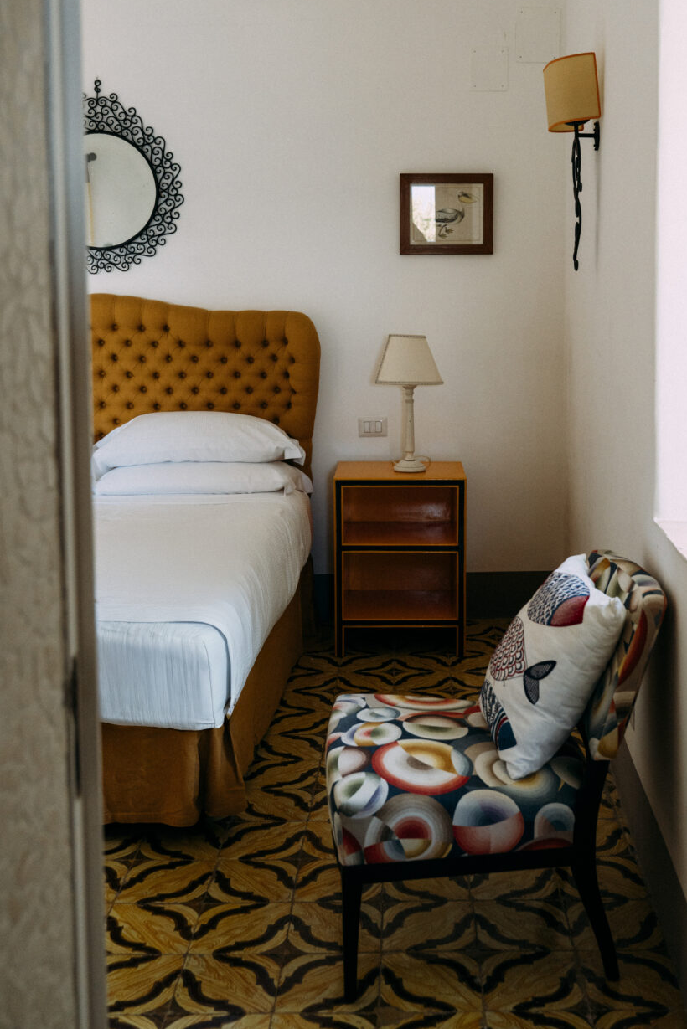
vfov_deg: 47.0
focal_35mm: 41
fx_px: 1173
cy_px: 389
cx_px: 409
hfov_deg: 32.6
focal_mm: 32.8
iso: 1600
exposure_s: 1/160
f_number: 4
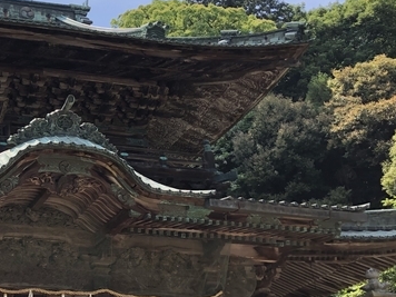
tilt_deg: +25.9
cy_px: 176
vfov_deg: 23.3
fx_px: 721
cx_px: -42
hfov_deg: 27.9
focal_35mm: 63
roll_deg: +1.1
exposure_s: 1/774
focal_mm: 3.99
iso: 20
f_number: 1.8
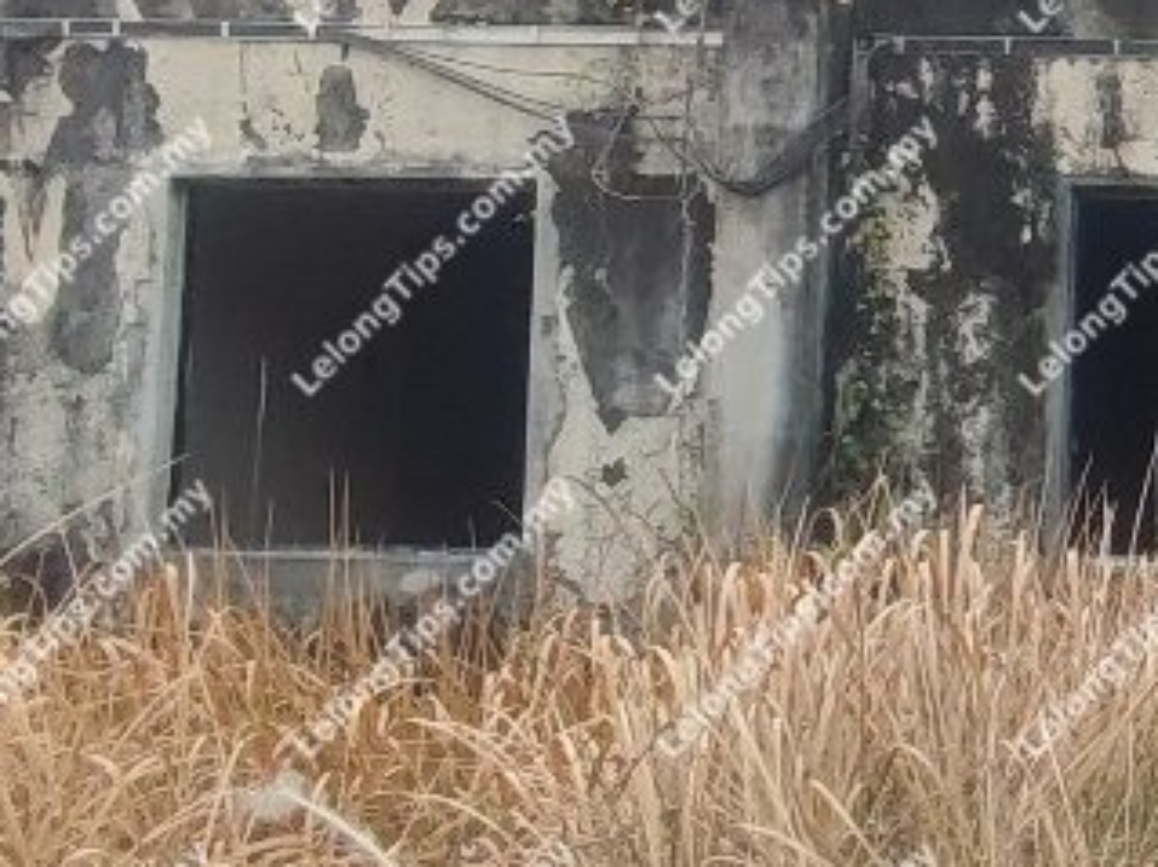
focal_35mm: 60
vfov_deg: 24.2
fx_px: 2006
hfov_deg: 28.6
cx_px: 1334
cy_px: 250
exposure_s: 1/1340
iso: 50
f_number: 2.2
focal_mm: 1.65
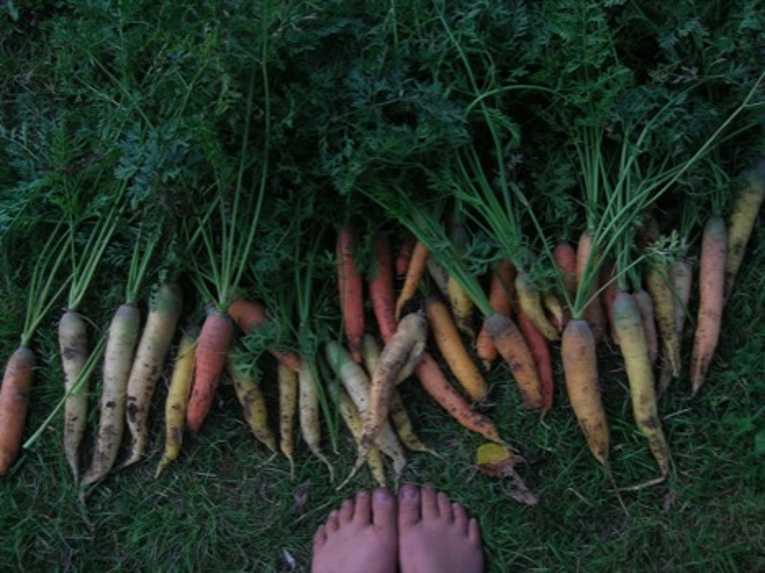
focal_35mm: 42
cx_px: 382
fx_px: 928
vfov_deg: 34.3
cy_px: 286
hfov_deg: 44.8
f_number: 3.1
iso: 50
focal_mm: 7
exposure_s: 1/82.8
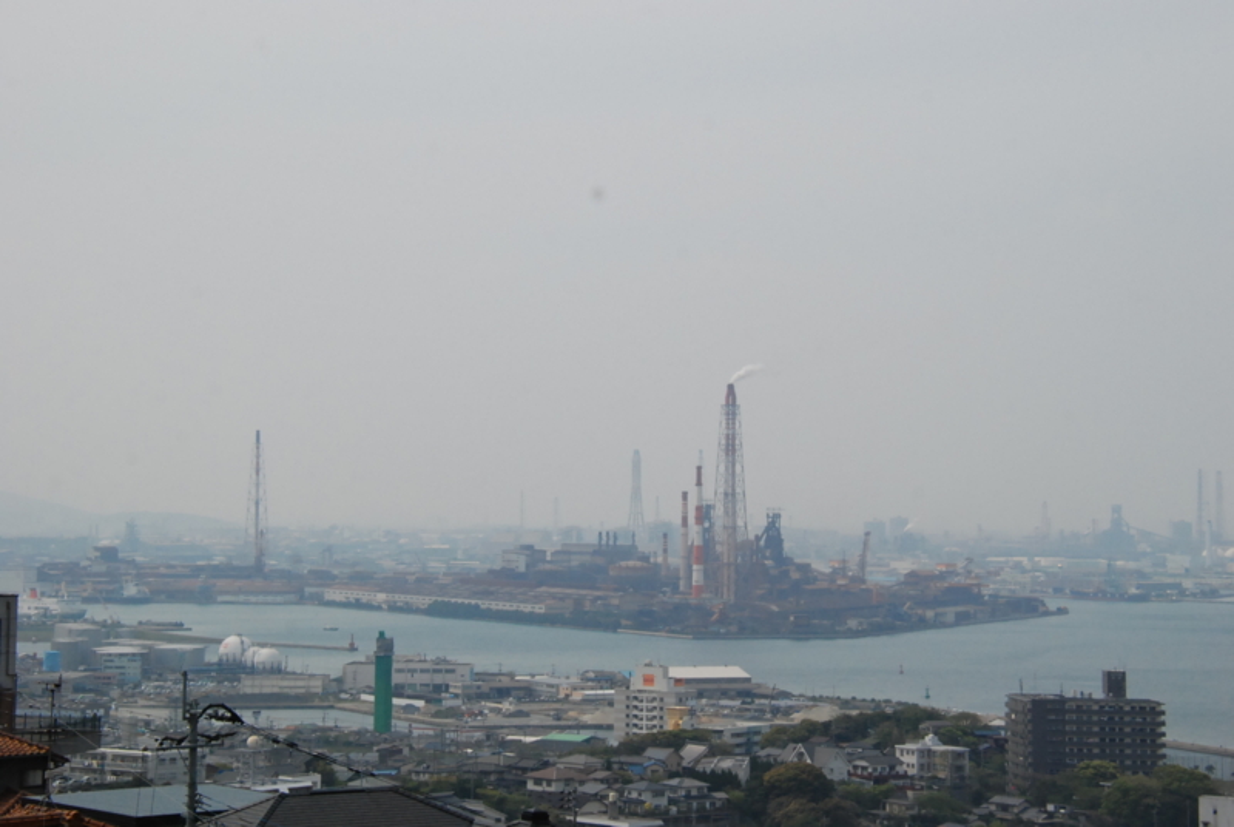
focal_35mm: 90
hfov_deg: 22.6
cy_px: 414
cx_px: 617
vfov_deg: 15.2
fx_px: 3090
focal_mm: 60
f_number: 11
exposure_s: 1/2000
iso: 800
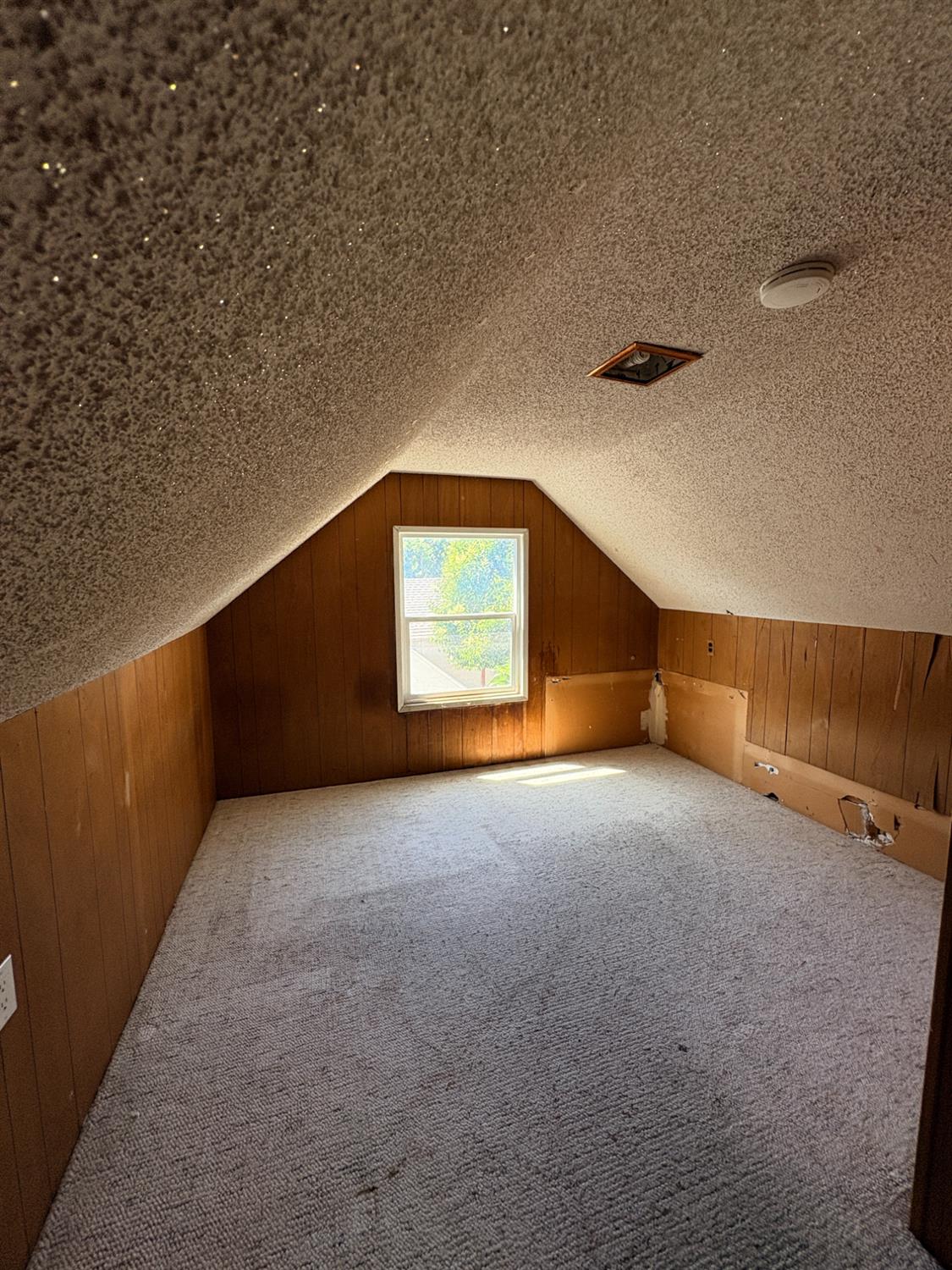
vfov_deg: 102.1
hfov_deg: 85.7
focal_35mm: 14
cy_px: 635
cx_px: 476
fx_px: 513
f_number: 2.2
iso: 80
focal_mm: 2.22
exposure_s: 1/125
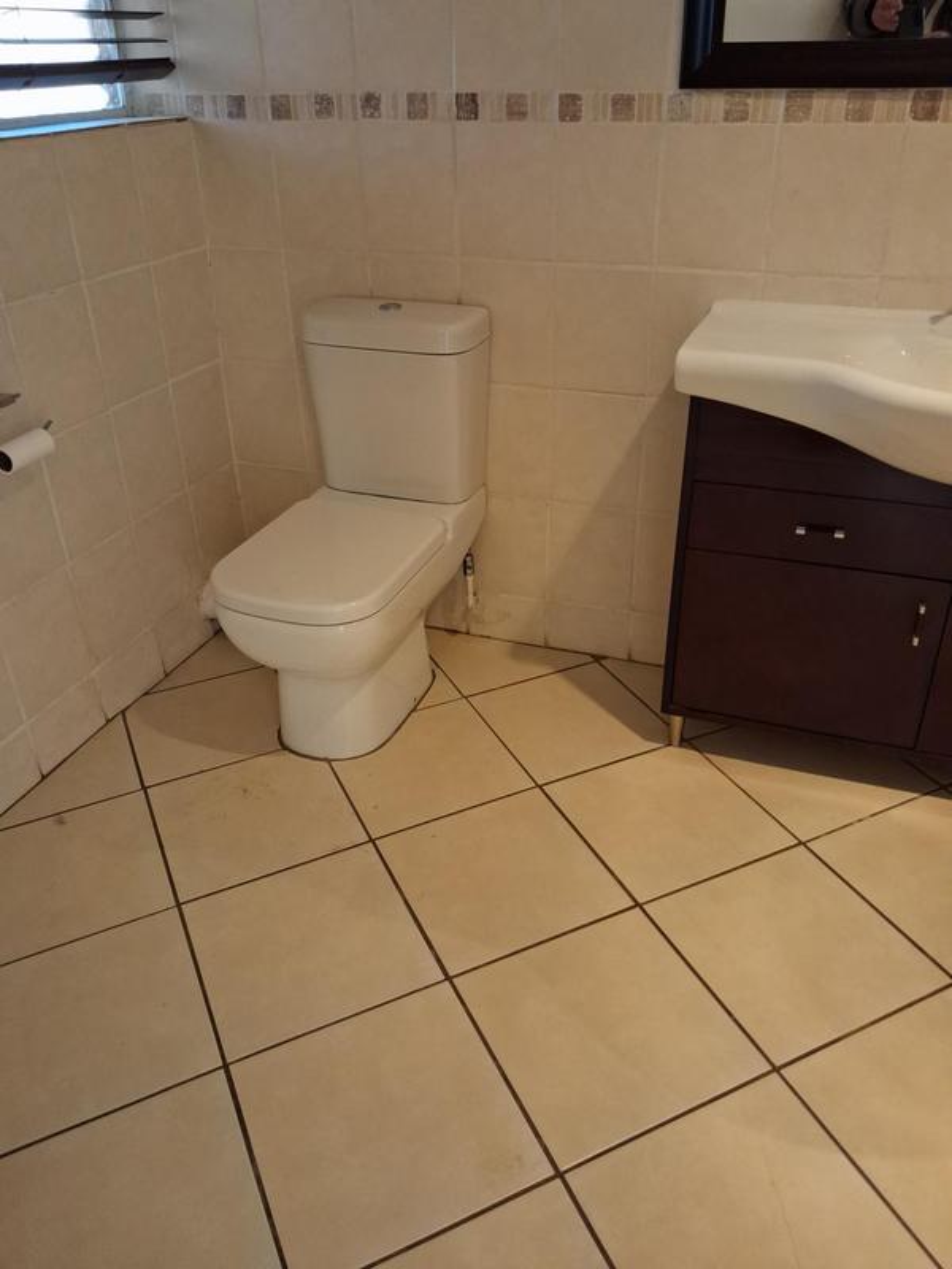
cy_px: 634
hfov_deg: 51.4
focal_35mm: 27
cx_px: 476
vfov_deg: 65.3
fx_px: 990
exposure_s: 1/50
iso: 250
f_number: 1.8
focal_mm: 4
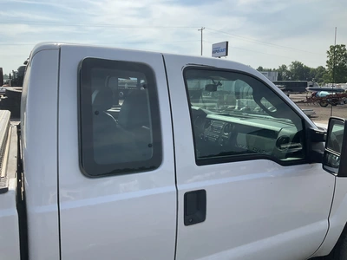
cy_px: 130
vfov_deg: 48.2
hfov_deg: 61.7
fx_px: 291
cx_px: 174
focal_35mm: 29
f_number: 1.8
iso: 25
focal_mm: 3
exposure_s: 1/1848
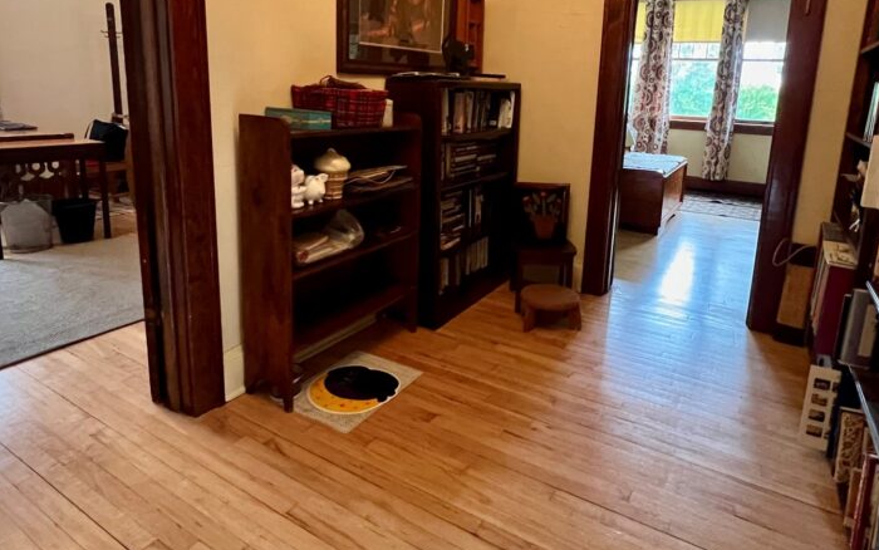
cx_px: 468
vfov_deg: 56.3
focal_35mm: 21
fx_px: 503
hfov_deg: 82.2
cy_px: 192
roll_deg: -1.6
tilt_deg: -11.2
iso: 640
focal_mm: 1.57
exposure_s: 1/40
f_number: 1.8
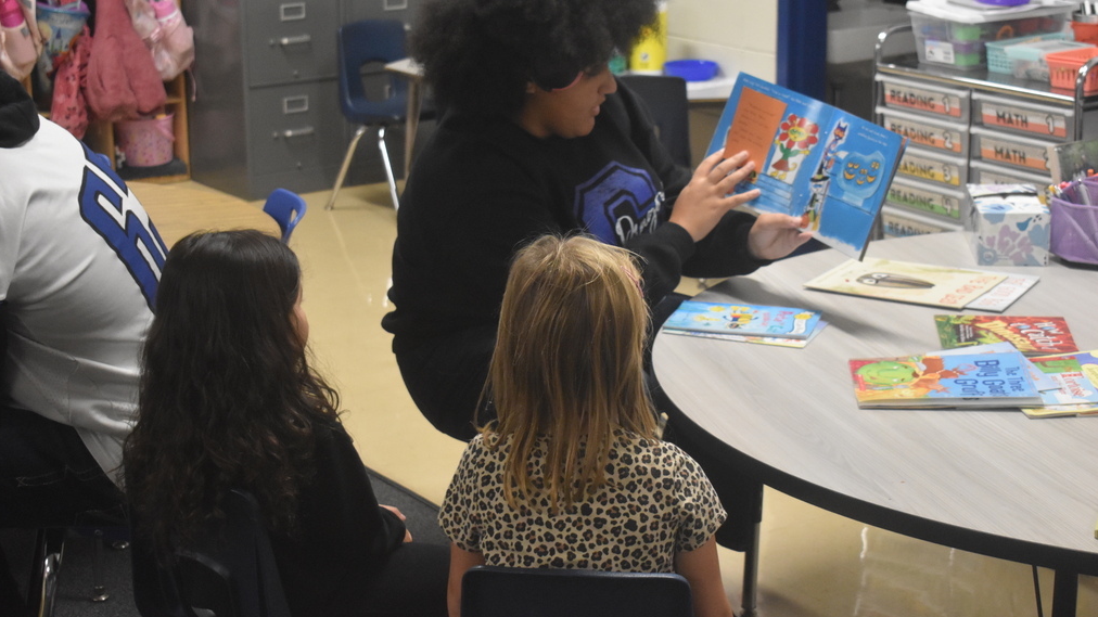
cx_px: 545
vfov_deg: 16.9
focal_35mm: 72
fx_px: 2082
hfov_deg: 29.5
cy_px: 284
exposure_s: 1/80
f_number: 5
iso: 3200
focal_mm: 45
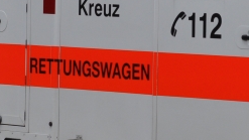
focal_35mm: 401
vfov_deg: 3.0
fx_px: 2648
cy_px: -5
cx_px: 338
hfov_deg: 5.3
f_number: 9
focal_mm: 70
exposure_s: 1/1250
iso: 500
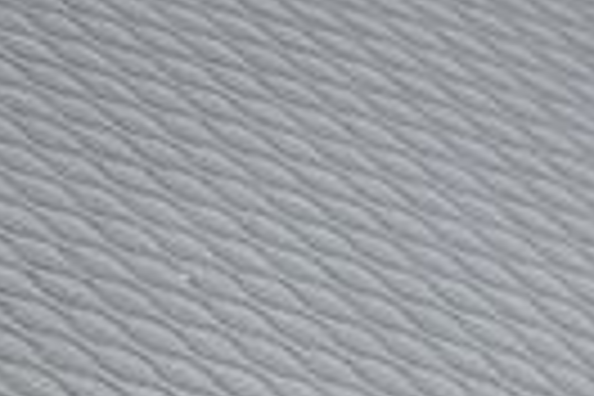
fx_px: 2392
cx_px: 927
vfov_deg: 8.6
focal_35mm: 145
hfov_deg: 13.3
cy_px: 956
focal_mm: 20
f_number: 3.5
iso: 560
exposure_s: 1/250
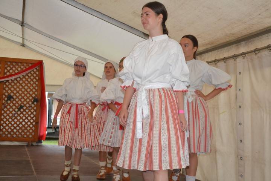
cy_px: 90
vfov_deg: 23.8
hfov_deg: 35.1
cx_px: 136
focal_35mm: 57
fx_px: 429
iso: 1600
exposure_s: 1/60
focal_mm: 38
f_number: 4.5
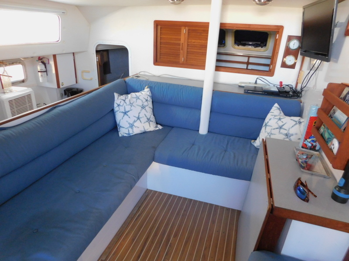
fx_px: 232
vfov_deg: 58.9
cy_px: 130
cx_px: 174
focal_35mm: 23
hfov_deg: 73.9
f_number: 3
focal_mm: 4
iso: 400
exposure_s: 1/25
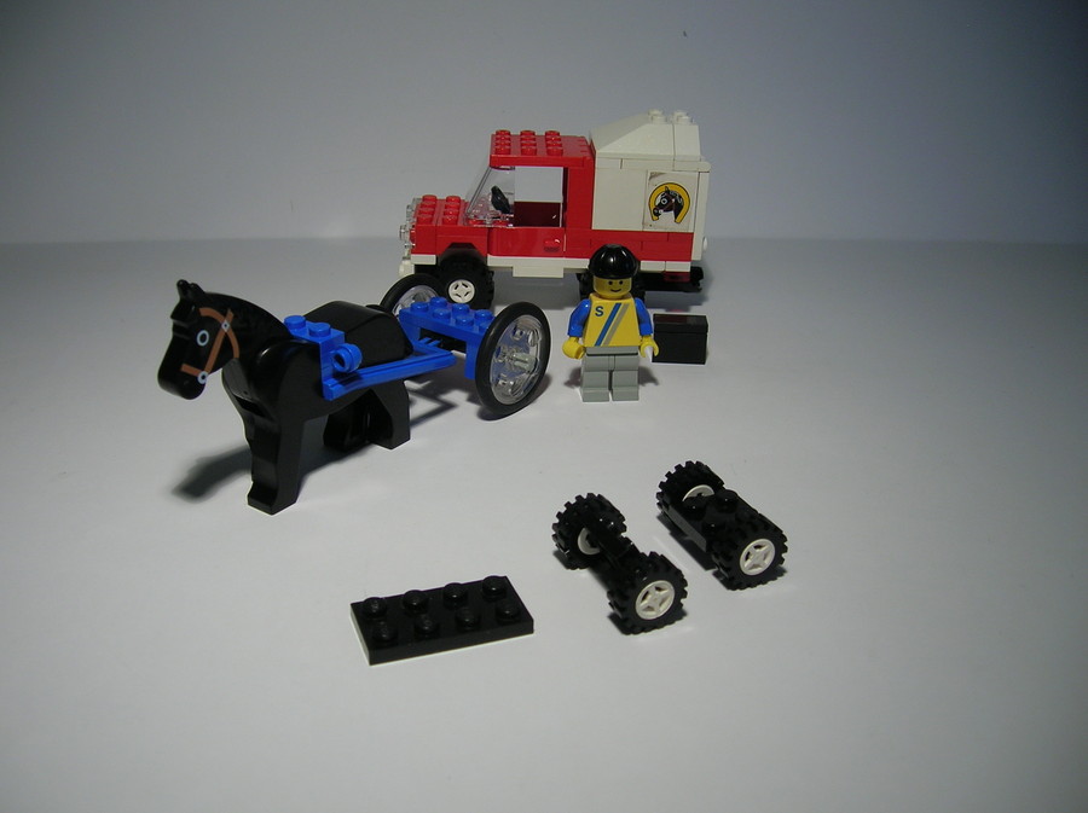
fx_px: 1067
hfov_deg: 54.0
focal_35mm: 34
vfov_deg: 41.7
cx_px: 544
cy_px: 406
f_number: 2.9
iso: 50
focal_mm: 5.7
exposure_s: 1/53.7
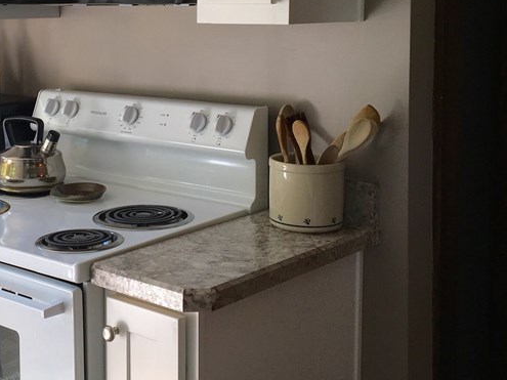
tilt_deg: -5.6
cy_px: 85
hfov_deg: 31.5
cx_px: 114
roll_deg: +0.3
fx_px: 879
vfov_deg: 24.1
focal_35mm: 60
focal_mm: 4.15
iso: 25
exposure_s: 1/60
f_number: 2.2
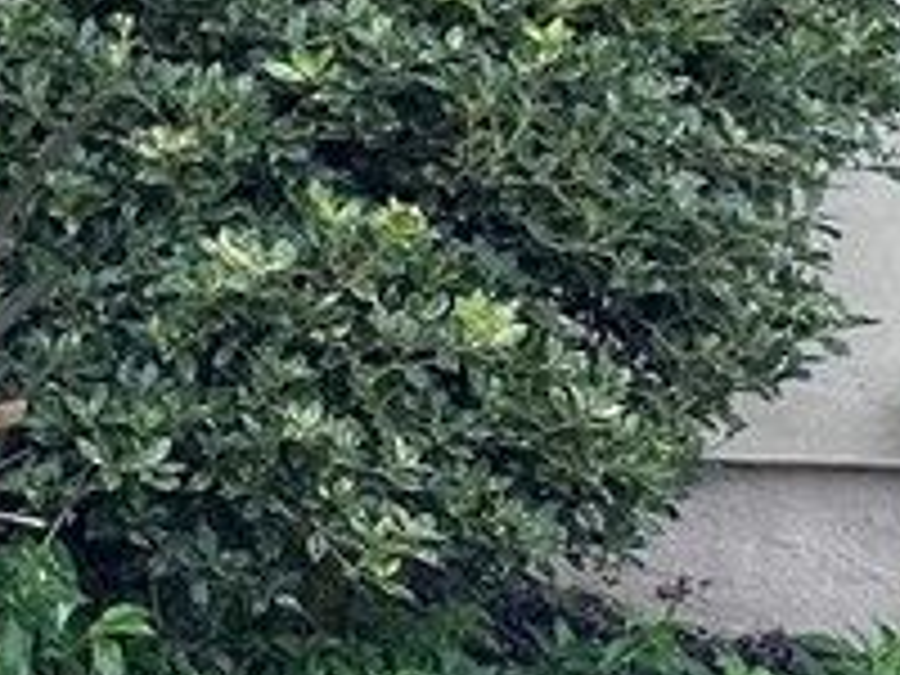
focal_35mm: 123
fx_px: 3198
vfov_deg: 11.8
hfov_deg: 12.2
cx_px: -1364
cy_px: -90
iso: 80
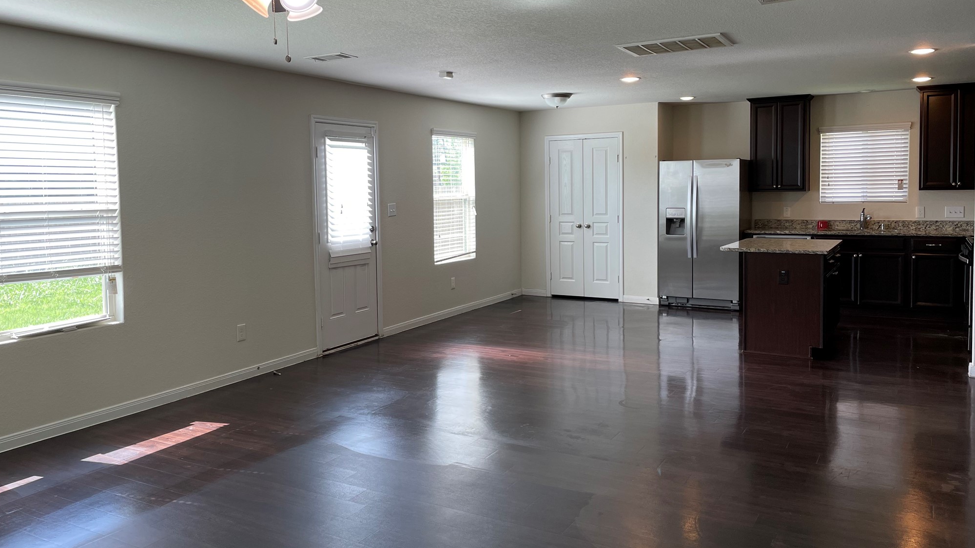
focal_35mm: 29
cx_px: 484
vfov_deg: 40.1
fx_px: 750
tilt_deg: -3.2
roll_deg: +1.3
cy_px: 240
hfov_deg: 66.1
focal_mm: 4.2
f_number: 1.6
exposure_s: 1/120
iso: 50
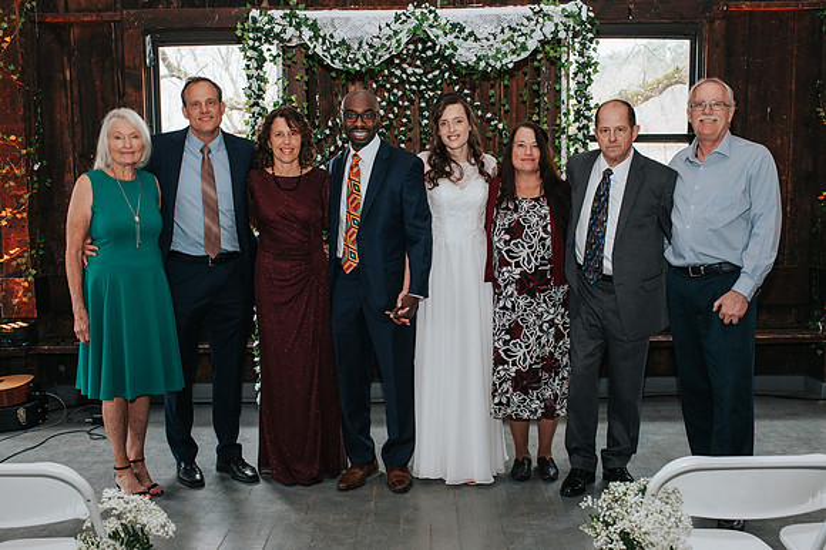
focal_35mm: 39
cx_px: 413
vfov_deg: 34.0
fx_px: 897
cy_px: 307
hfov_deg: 49.5
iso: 1000
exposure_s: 1/200
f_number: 4.5
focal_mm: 35
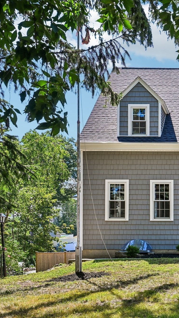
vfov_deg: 42.9
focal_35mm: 48
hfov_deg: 22.2
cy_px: 161
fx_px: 405
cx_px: 237
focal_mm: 30
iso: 400
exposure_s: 1/320
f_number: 8
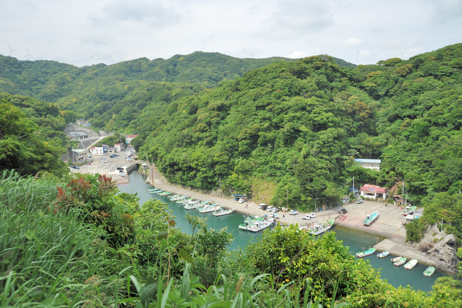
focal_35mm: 29
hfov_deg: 63.7
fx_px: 372
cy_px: 154
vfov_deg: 44.9
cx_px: 231
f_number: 9
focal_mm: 29
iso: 200
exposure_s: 1/320
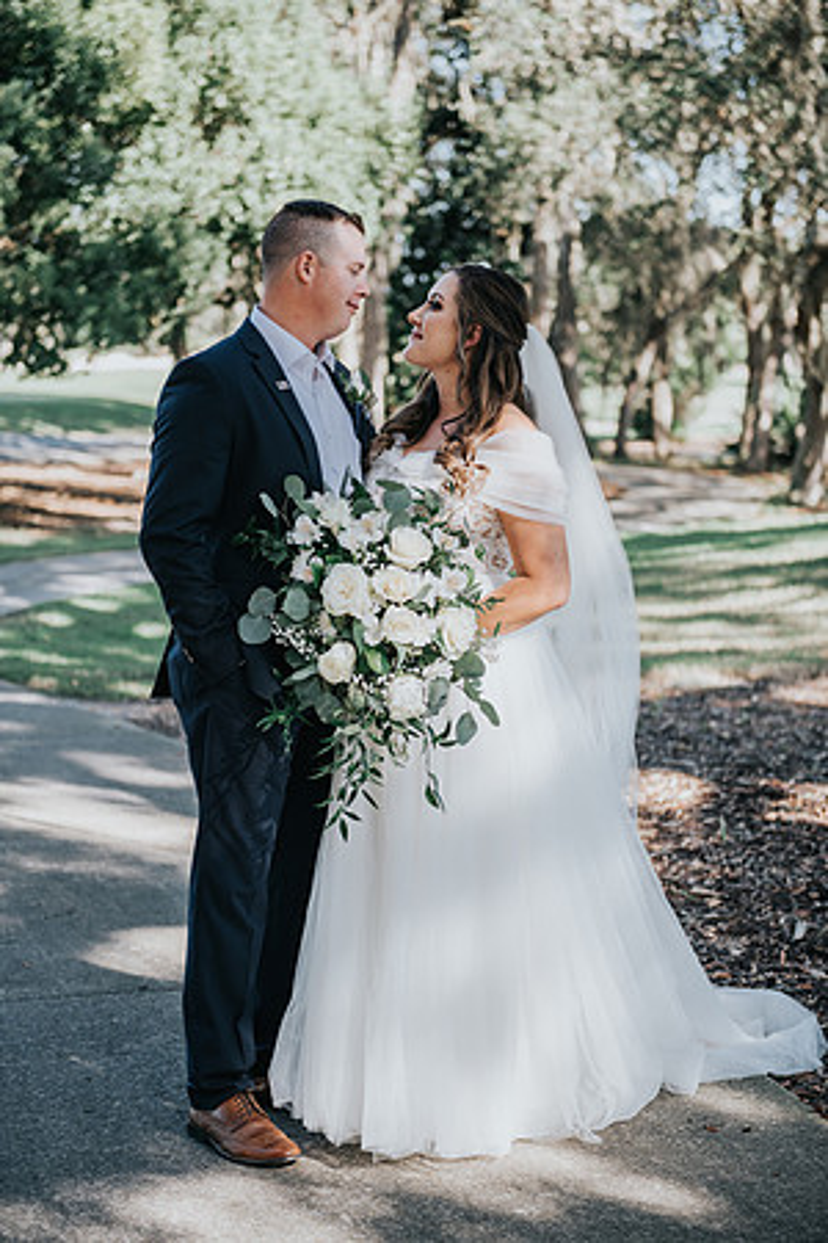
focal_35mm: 70
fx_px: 2415
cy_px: 622
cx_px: 414
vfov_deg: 28.8
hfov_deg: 19.5
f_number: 2.8
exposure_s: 1/320
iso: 125
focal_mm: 70
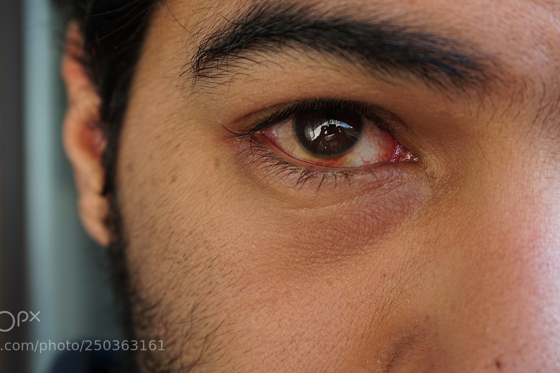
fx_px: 819
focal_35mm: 53
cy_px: 139
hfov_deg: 37.7
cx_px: 291
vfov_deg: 25.6
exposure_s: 1/80
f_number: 5.6
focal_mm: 27
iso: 100
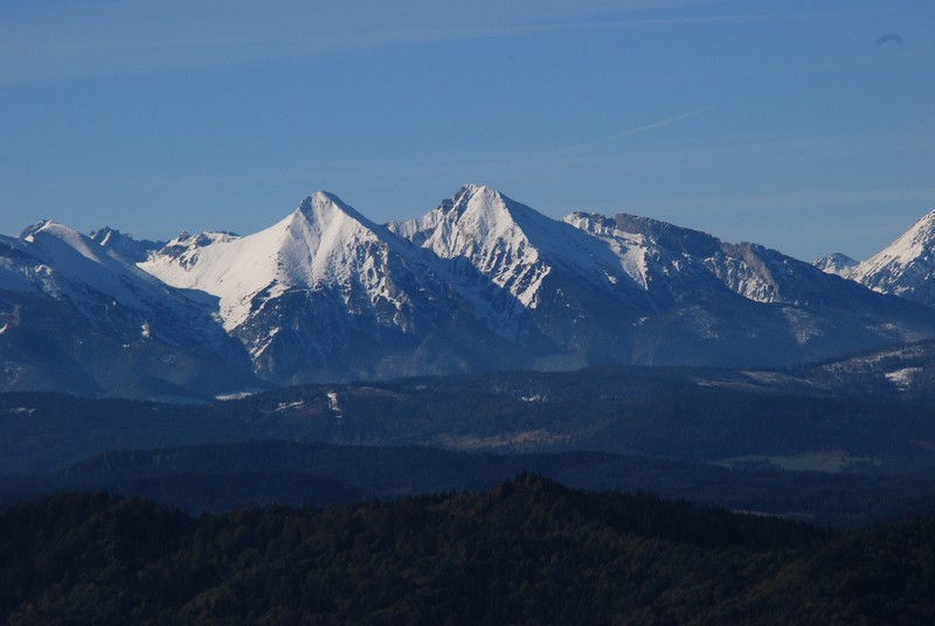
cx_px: 468
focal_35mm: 300
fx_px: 7803
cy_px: 313
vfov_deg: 4.6
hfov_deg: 6.9
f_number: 11
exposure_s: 1/640
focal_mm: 200
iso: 320
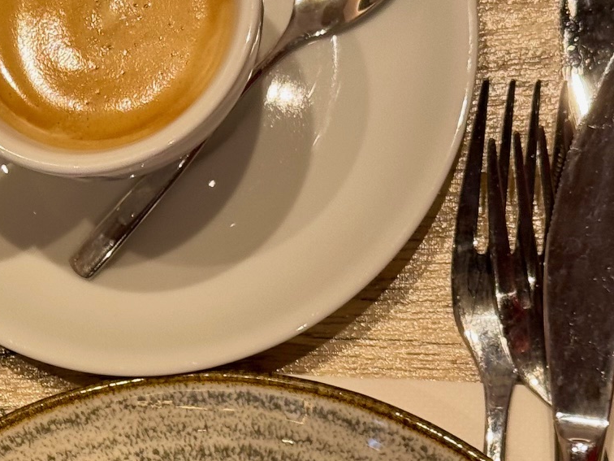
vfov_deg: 11.5
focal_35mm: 128
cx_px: -74
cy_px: 455
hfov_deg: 15.0
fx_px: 2270
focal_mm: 6.76
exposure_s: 1/50
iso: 64
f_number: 1.78
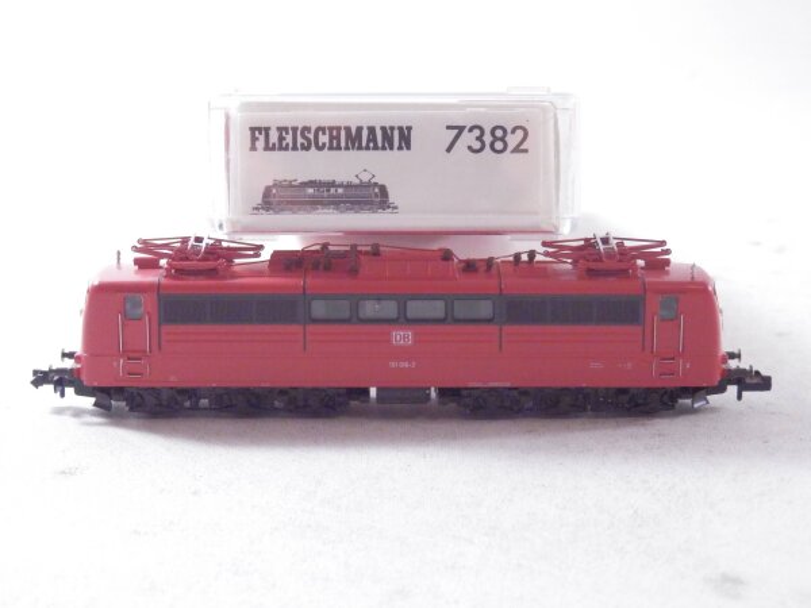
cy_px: 304
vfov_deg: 22.3
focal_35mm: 66
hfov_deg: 29.4
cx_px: 406
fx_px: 1546
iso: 1600
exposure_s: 1/160
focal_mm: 11.9
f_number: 4.4
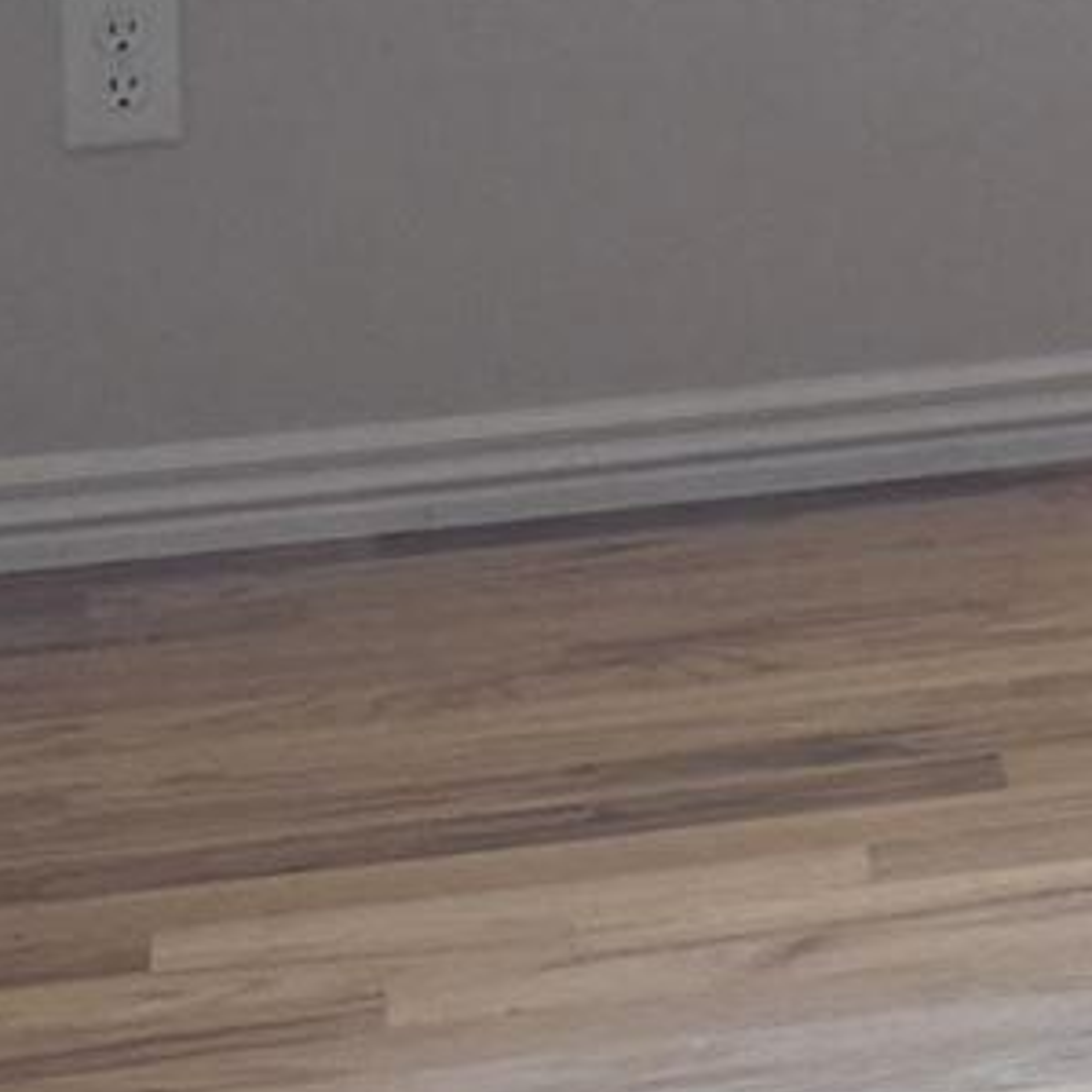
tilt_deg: -0.6
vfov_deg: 7.5
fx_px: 7780
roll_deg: +0.9
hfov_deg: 7.1
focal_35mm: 218
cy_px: -1428
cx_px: 3433
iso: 100
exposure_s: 1/385
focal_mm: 6.76
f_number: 1.78
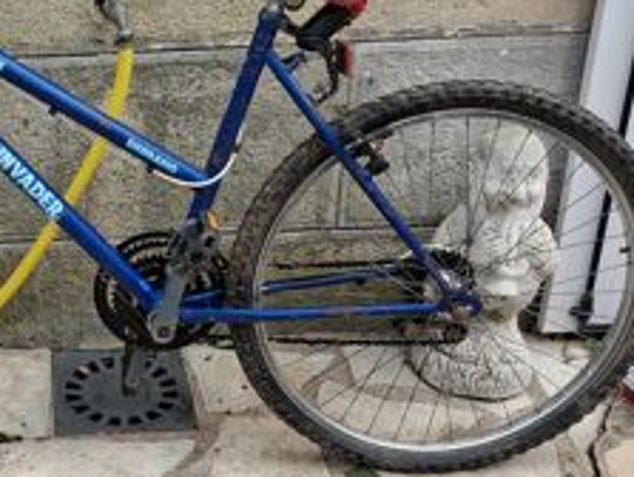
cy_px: 213
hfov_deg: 31.7
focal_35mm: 58
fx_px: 1064
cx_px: 71
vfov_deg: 25.3
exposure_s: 1/130
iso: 25
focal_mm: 4
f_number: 1.8
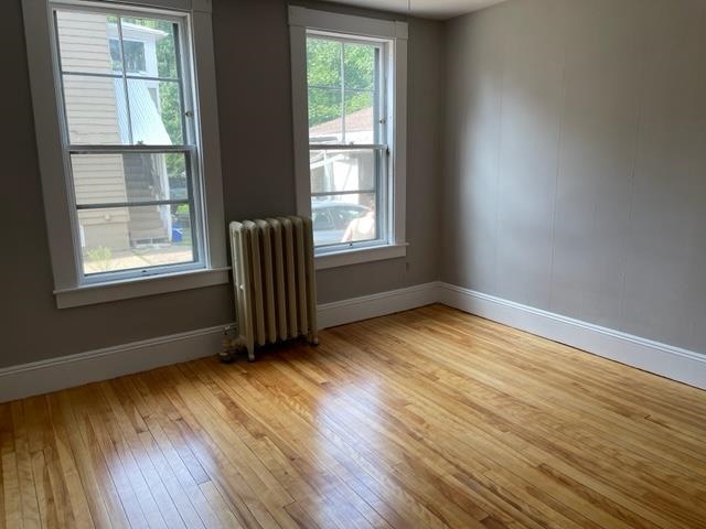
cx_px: 353
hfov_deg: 67.3
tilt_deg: -12.8
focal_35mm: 26
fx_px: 530
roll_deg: +1.0
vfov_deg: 53.1
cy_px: 264
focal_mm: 5.1
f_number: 1.6
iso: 40
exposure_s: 1/120
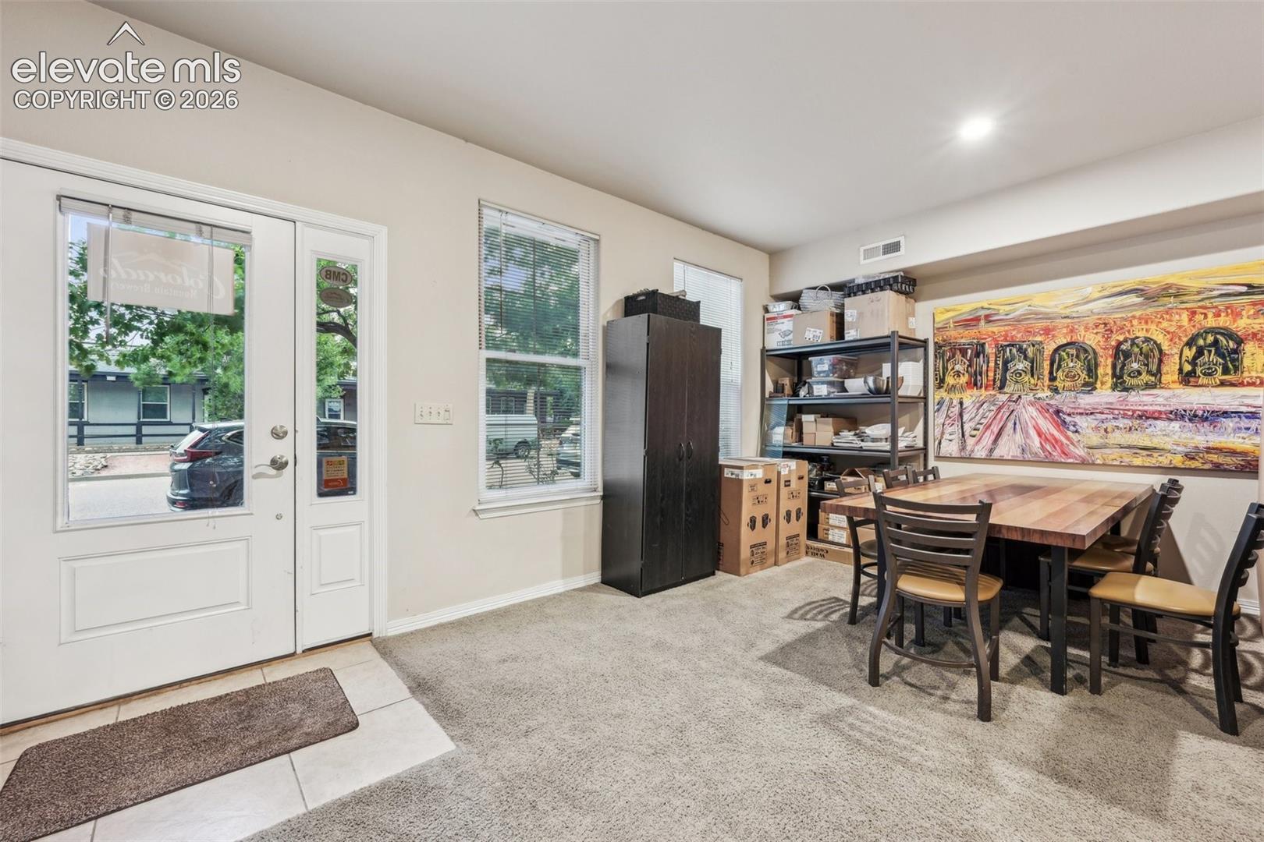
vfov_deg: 81.2
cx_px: 632
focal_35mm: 14
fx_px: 492
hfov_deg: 104.3
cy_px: 421
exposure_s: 1/1.25
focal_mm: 14
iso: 400
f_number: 8
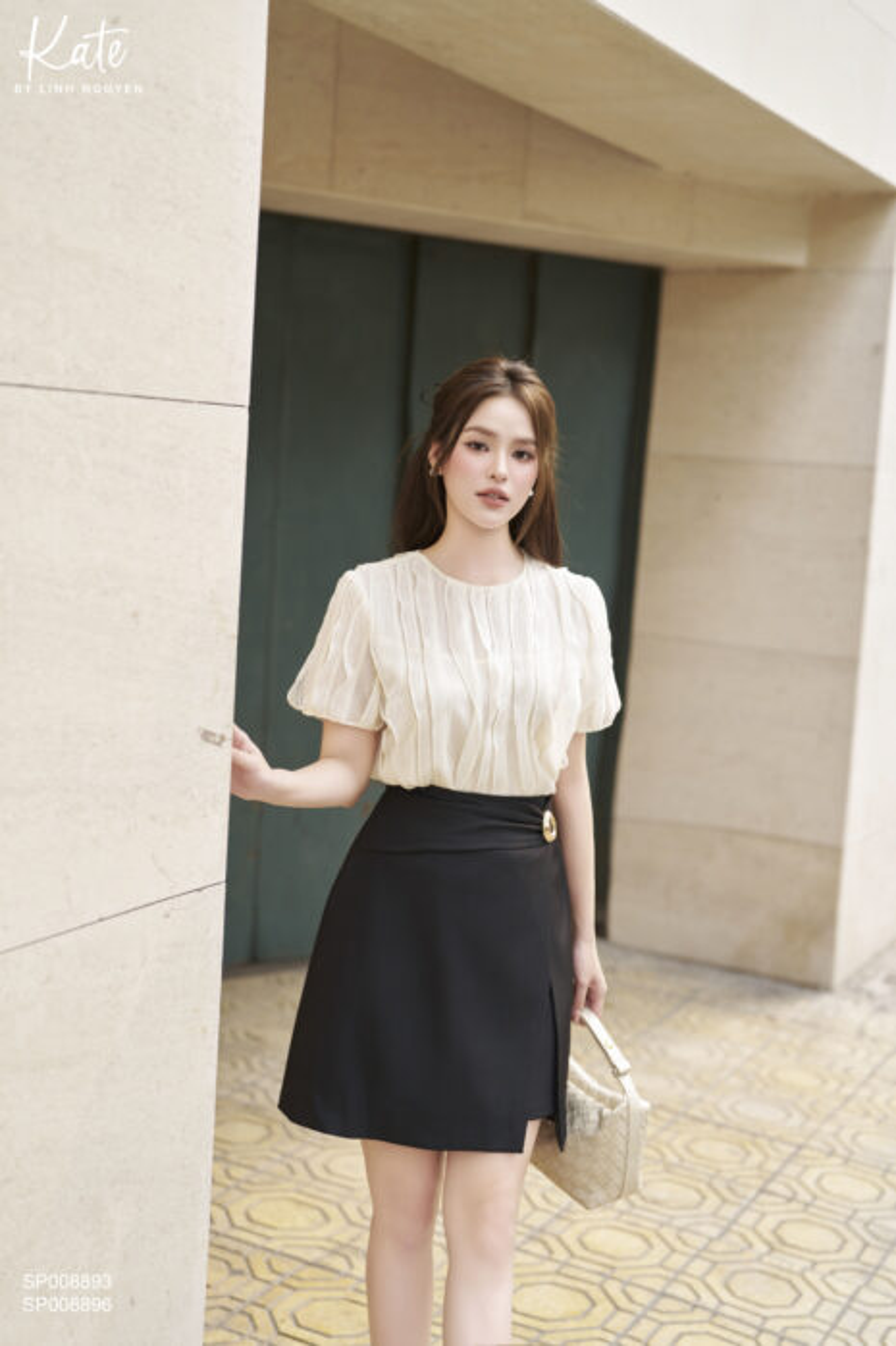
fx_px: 1867
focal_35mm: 50
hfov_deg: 27.0
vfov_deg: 39.6
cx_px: 448
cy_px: 673
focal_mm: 50
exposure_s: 1/320
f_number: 2.2
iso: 320
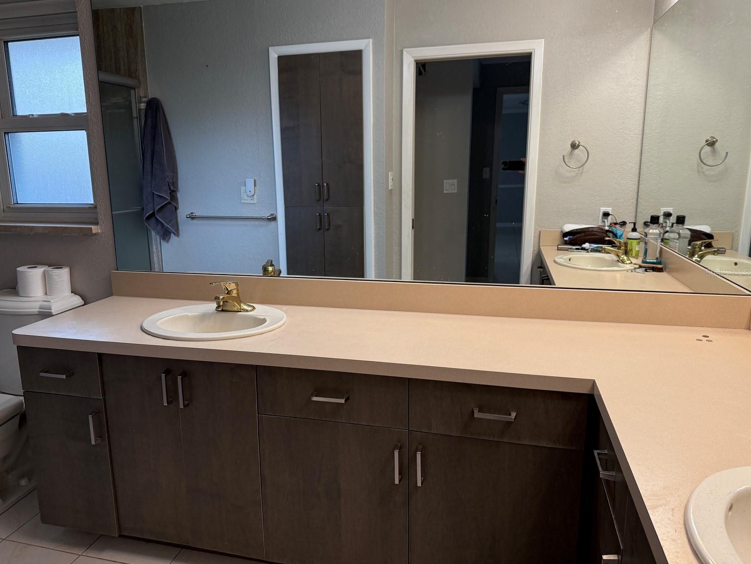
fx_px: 542
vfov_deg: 54.9
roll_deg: +0.7
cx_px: 360
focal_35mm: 25
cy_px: 272
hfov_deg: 69.4
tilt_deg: -11.2
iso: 160
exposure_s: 1/152
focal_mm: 6.76
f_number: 1.78
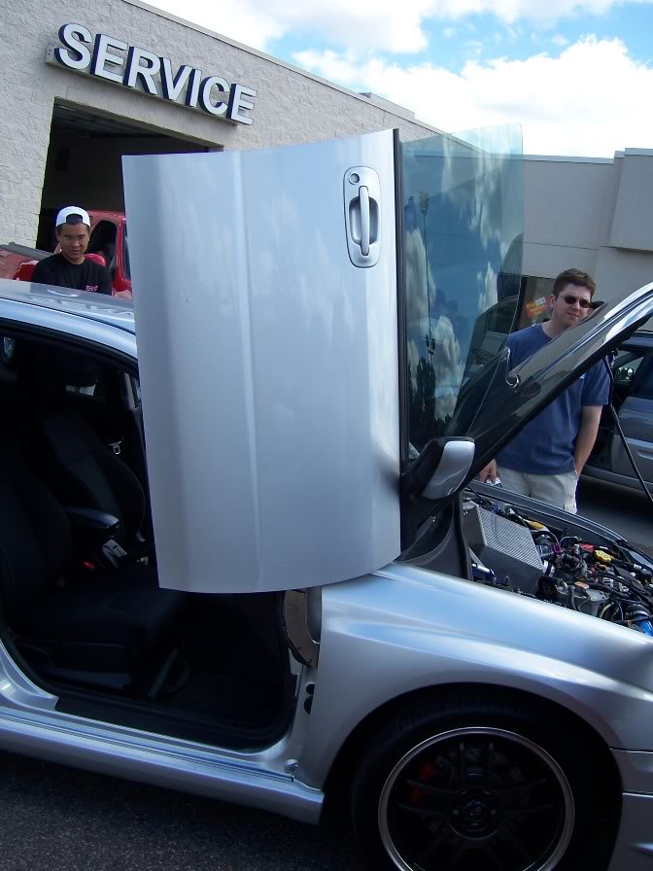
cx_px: 326
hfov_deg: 39.7
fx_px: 905
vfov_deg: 51.4
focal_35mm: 36
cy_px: 436
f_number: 3
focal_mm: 6
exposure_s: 1/750
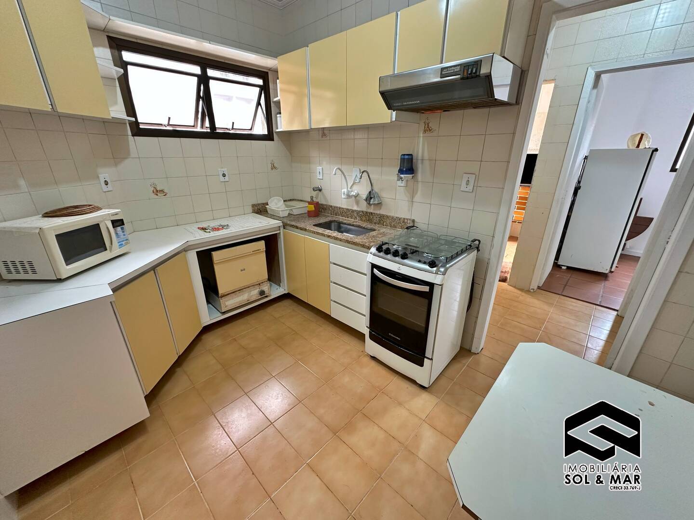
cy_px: 260
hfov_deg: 102.1
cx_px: 347
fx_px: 281
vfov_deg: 85.7
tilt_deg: -21.3
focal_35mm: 14
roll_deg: -0.2
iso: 200
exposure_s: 1/60
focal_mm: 2.22
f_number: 2.2
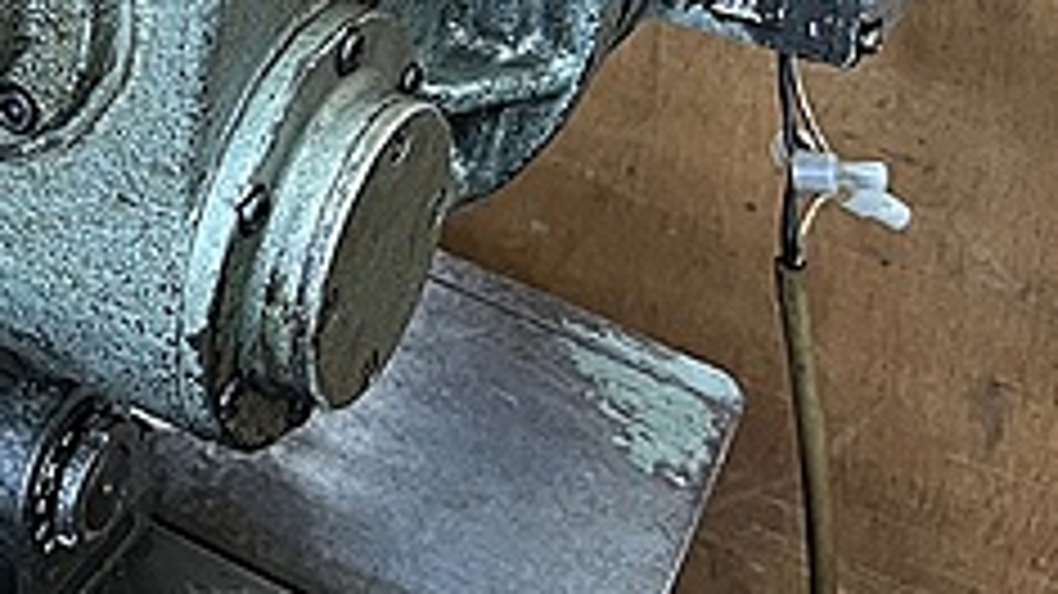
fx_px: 2159
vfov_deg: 14.4
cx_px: -243
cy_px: -360
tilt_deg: -22.1
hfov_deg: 24.6
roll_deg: +2.6
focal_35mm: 77
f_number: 1.6
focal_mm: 5.1
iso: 125
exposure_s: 1/62
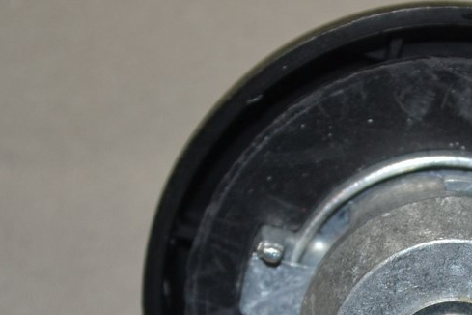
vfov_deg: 7.0
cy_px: 323
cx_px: 436
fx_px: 2546
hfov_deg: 10.5
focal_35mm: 194
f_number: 5.6
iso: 640
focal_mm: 55
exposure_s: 1/60
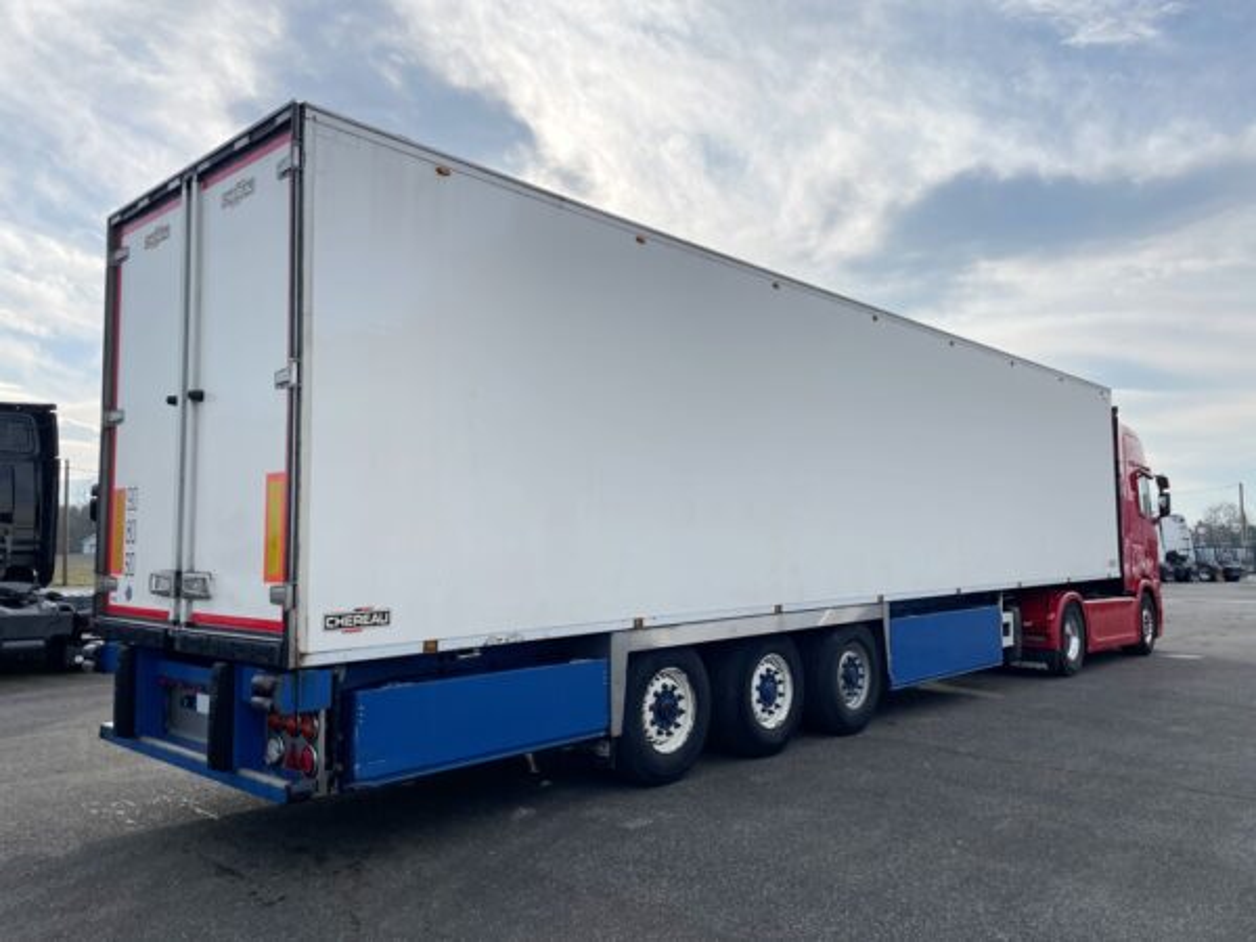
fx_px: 943
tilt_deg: +9.1
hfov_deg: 67.3
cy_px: 471
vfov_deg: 53.1
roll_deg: +1.6
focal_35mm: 26
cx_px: 628
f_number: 1.6
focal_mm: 4.2
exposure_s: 1/3731
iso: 32
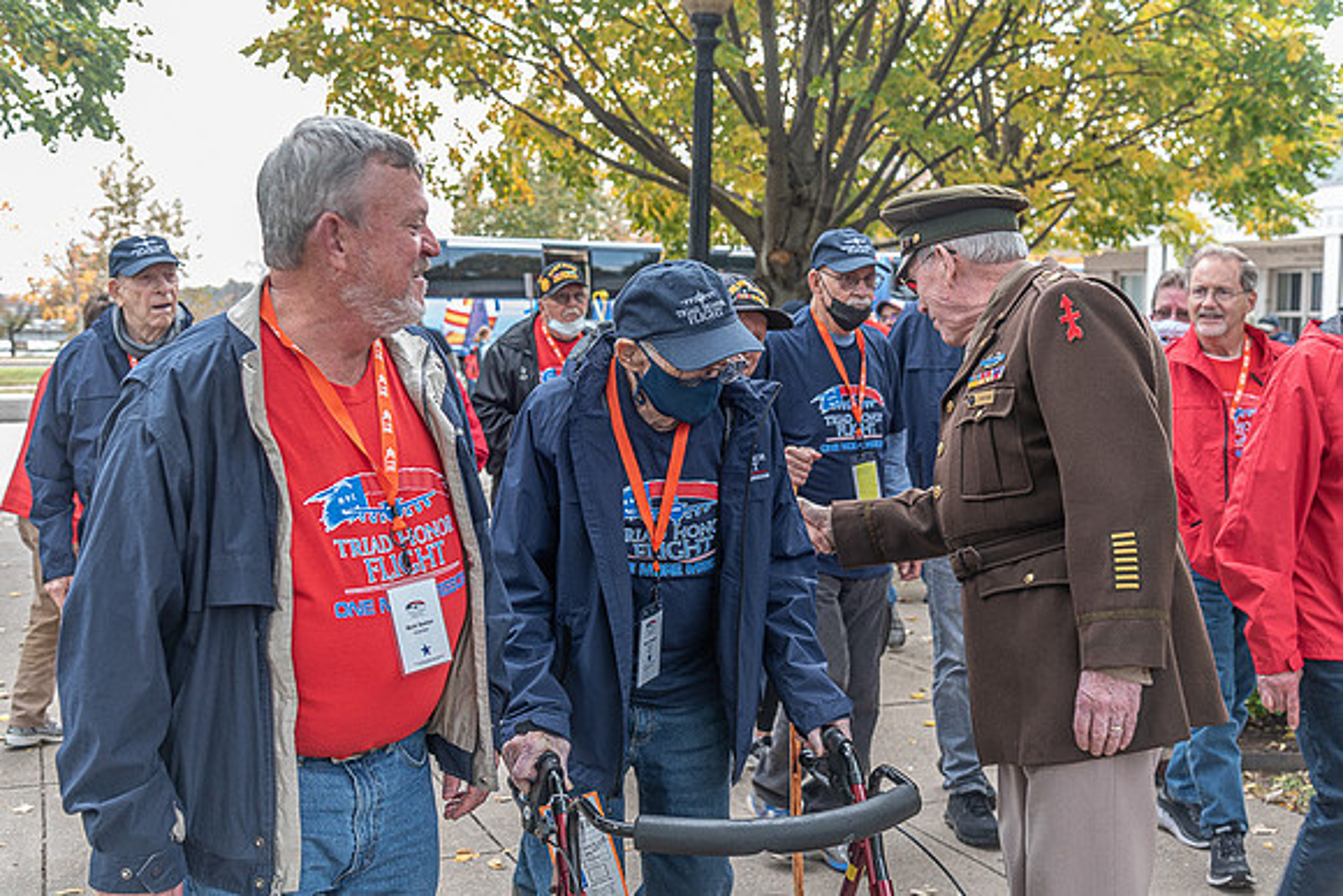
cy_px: 440
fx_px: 1518
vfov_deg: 32.9
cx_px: 683
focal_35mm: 41
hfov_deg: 47.7
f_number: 5
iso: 500
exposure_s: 1/100
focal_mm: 40
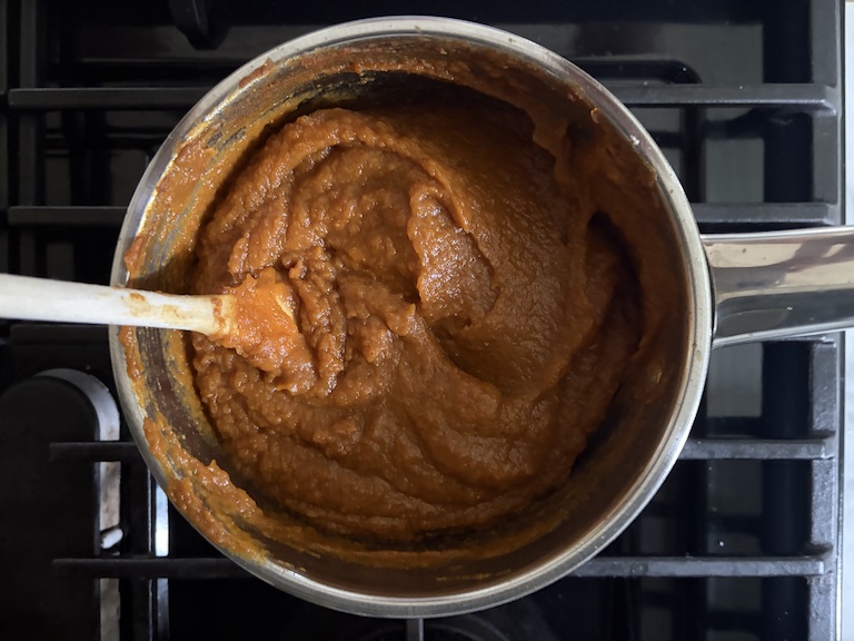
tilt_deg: -88.0
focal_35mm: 26
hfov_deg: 67.3
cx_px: 427
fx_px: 641
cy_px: 320
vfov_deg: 53.1
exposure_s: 1/30
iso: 1000
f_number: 1.6
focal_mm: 5.96
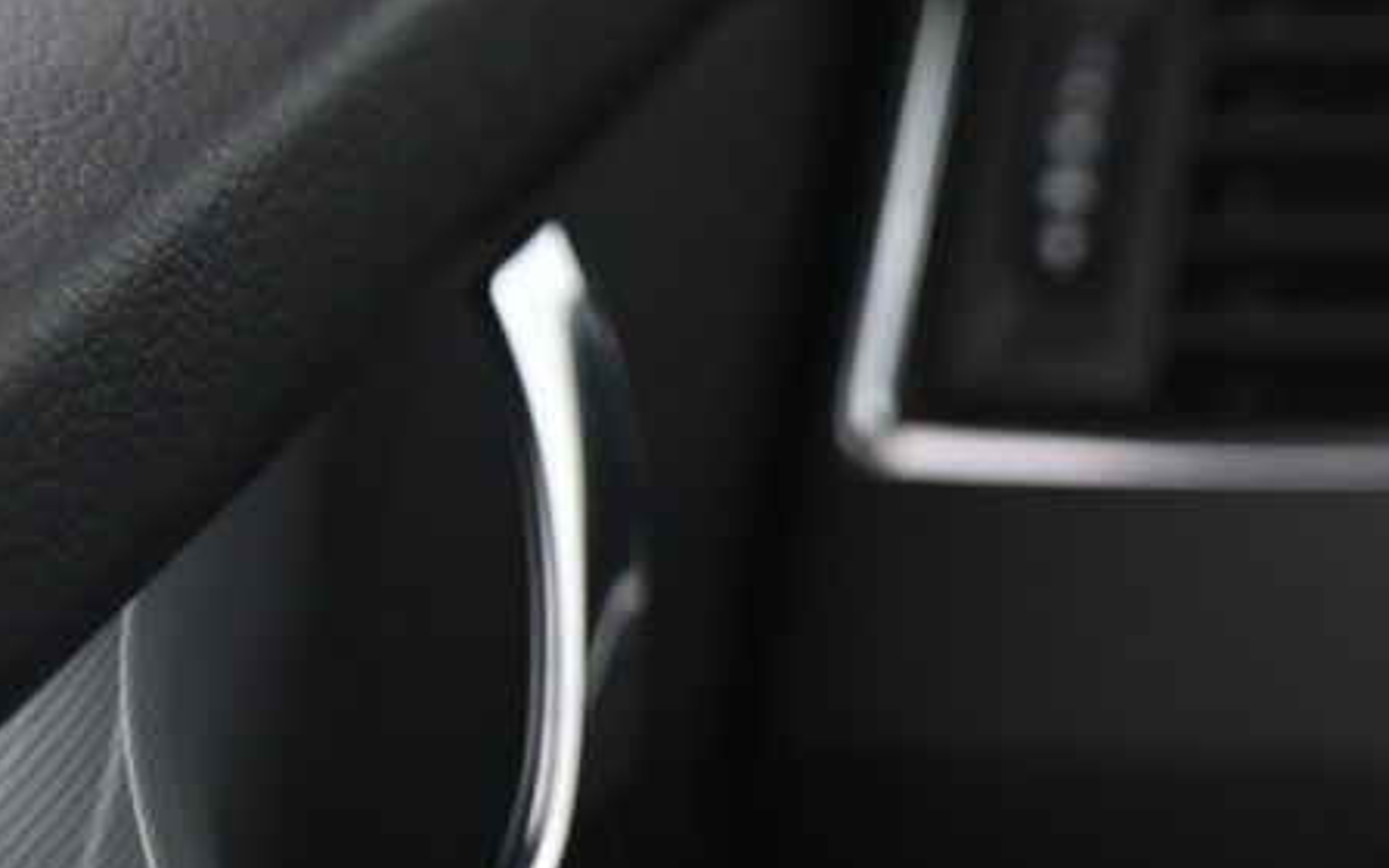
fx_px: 8101
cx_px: 2403
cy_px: 970
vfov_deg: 6.1
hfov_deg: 9.4
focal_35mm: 214
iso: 2000
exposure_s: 1/20
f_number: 4
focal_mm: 58
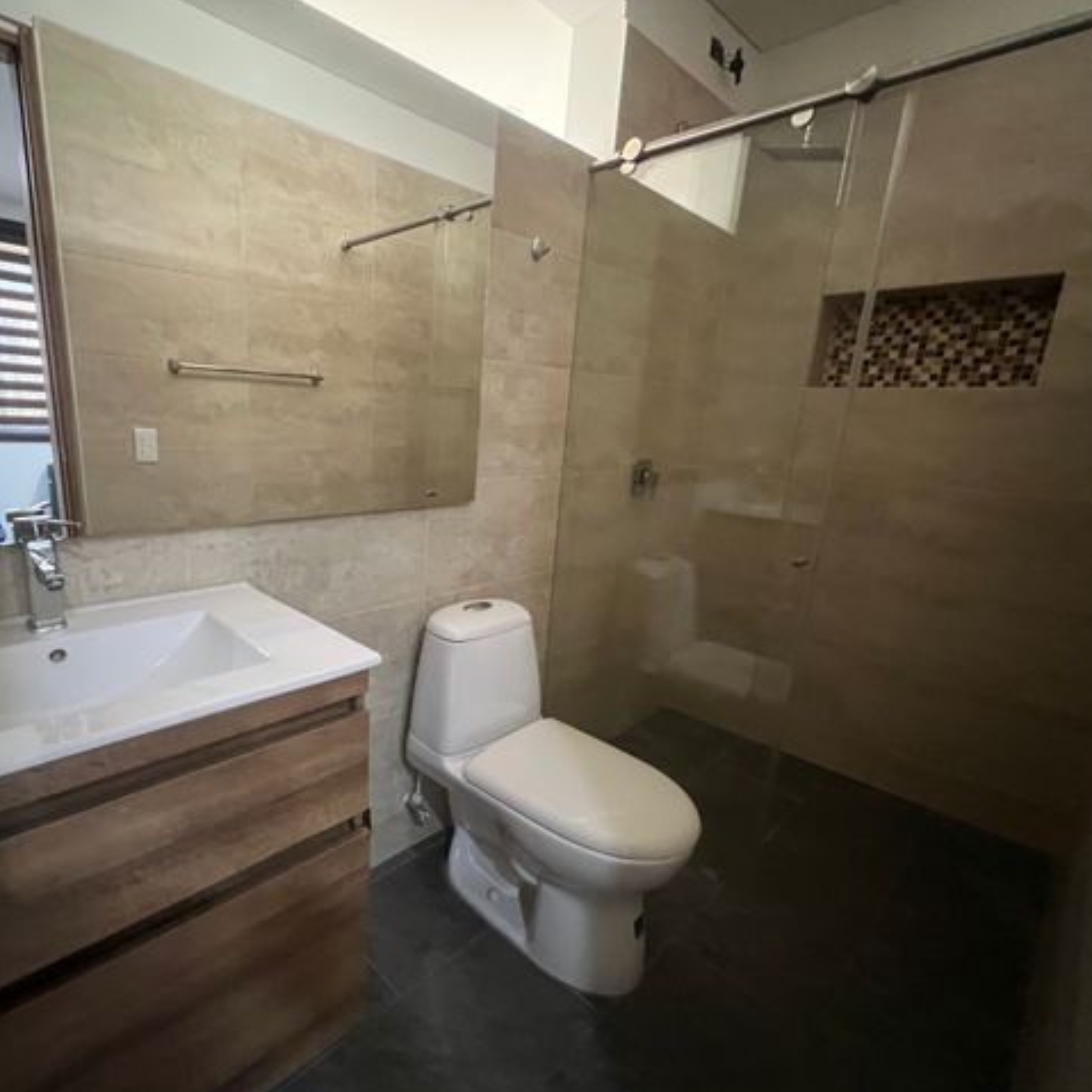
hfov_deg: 86.1
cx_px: 427
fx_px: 571
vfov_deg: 87.4
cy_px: 561
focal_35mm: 16
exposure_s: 1/30
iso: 1000
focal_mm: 1.57
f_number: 1.8
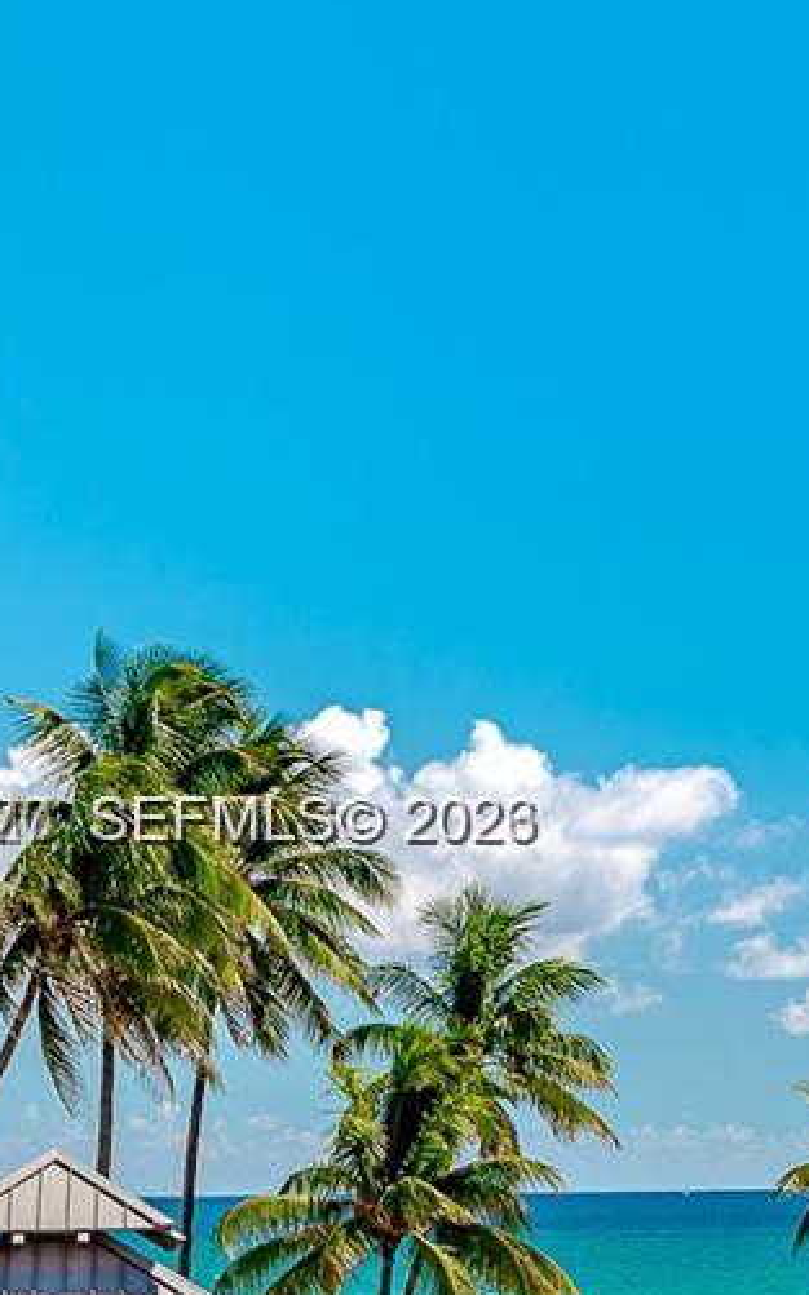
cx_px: 1799
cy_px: 825
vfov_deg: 18.3
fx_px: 4023
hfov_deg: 10.3
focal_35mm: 114
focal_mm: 35
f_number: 8
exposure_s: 1/250
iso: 200
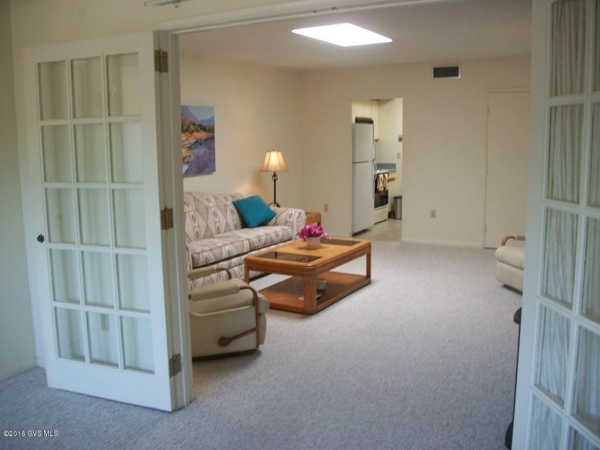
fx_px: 555
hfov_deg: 56.8
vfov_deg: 44.2
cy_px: 225
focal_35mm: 32
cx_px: 300
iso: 80
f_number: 2.9
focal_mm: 5.7
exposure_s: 1/40
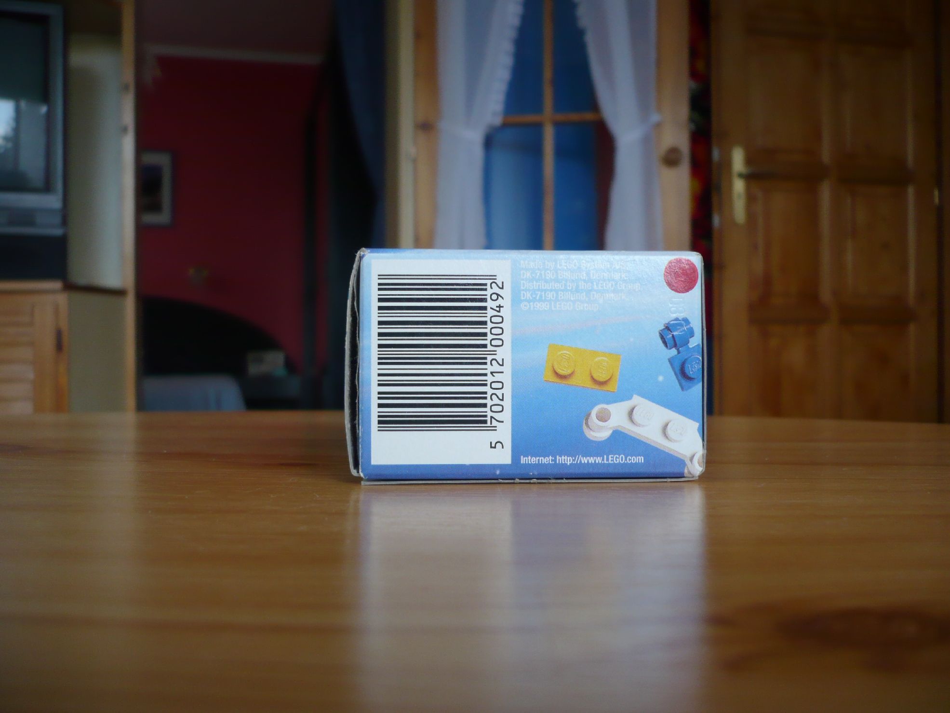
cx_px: 475
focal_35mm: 35
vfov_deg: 40.7
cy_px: 356
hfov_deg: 52.6
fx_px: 960
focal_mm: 5.8
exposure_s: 1/30
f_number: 2.8
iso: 100
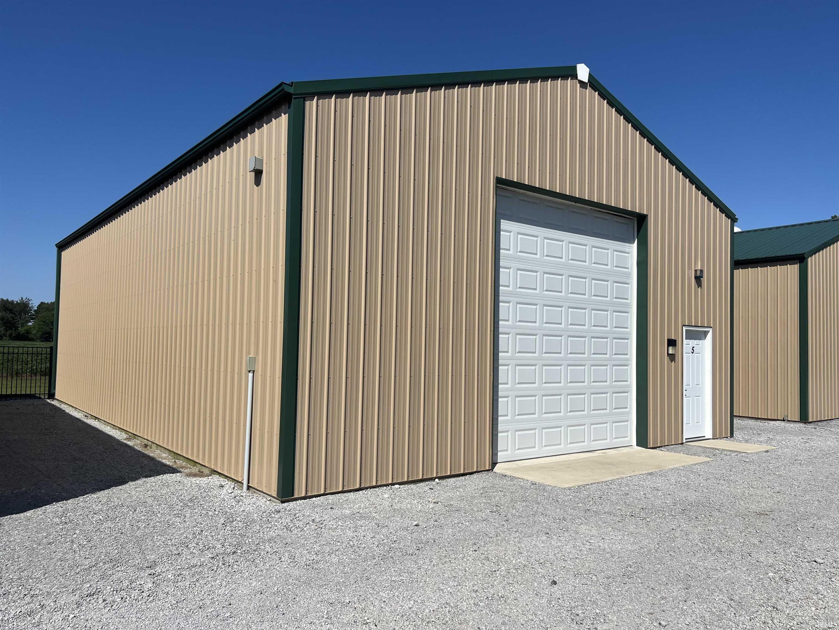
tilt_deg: +1.4
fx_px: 630
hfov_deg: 67.3
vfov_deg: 53.1
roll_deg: -1.5
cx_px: 420
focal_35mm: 26
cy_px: 315
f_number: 1.5
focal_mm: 5.7
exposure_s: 1/9434
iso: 50
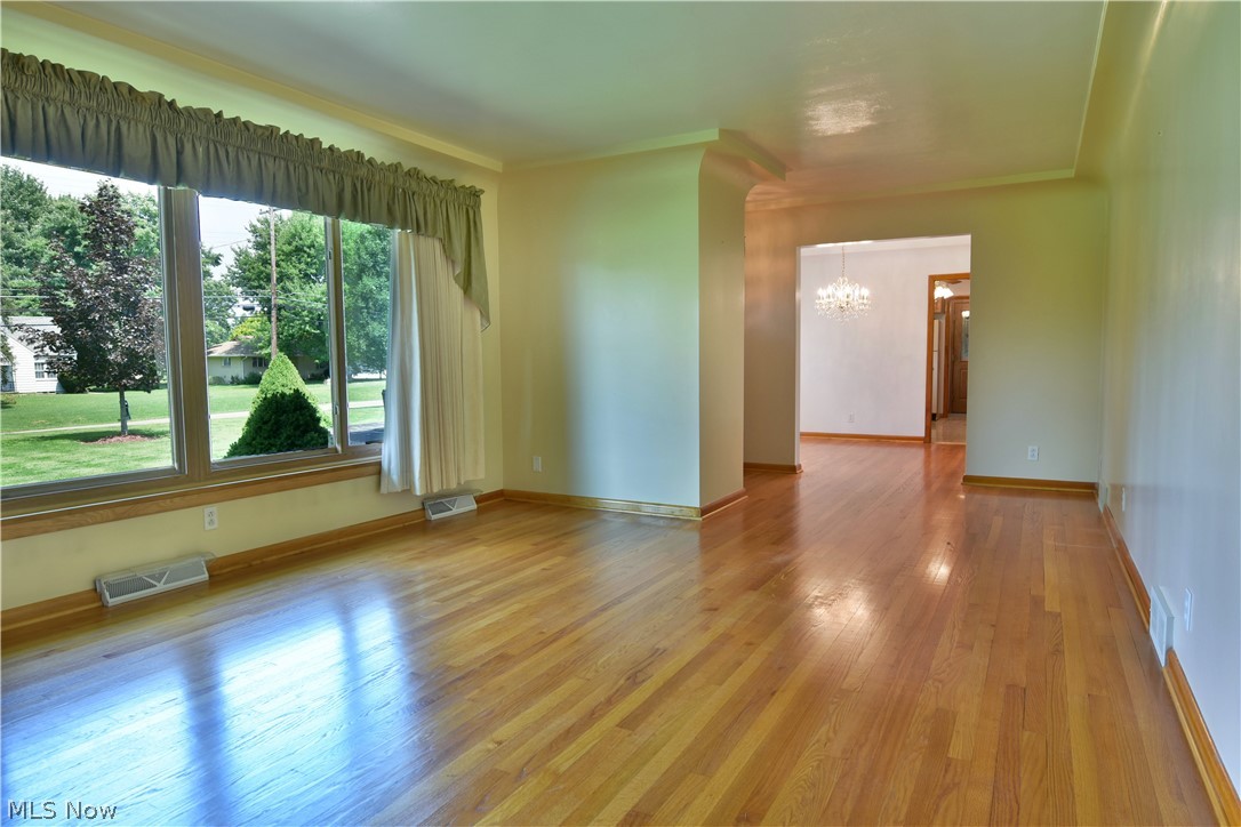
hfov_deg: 81.2
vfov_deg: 59.5
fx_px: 724
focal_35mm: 21
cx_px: 620
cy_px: 414
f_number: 4.5
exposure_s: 1/20
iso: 200
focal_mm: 14
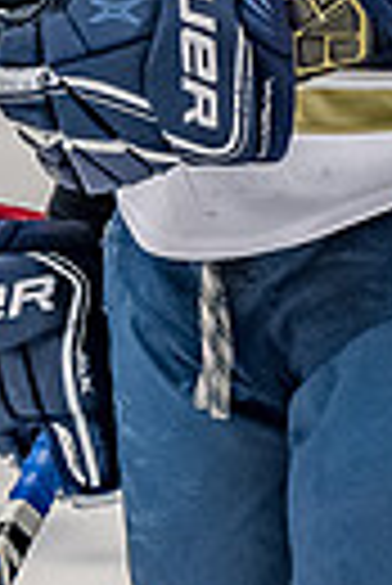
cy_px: -361
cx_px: 230
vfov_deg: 1.8
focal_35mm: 1119
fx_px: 18227
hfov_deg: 1.2
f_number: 3.2
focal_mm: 125
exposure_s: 1/800
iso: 1600
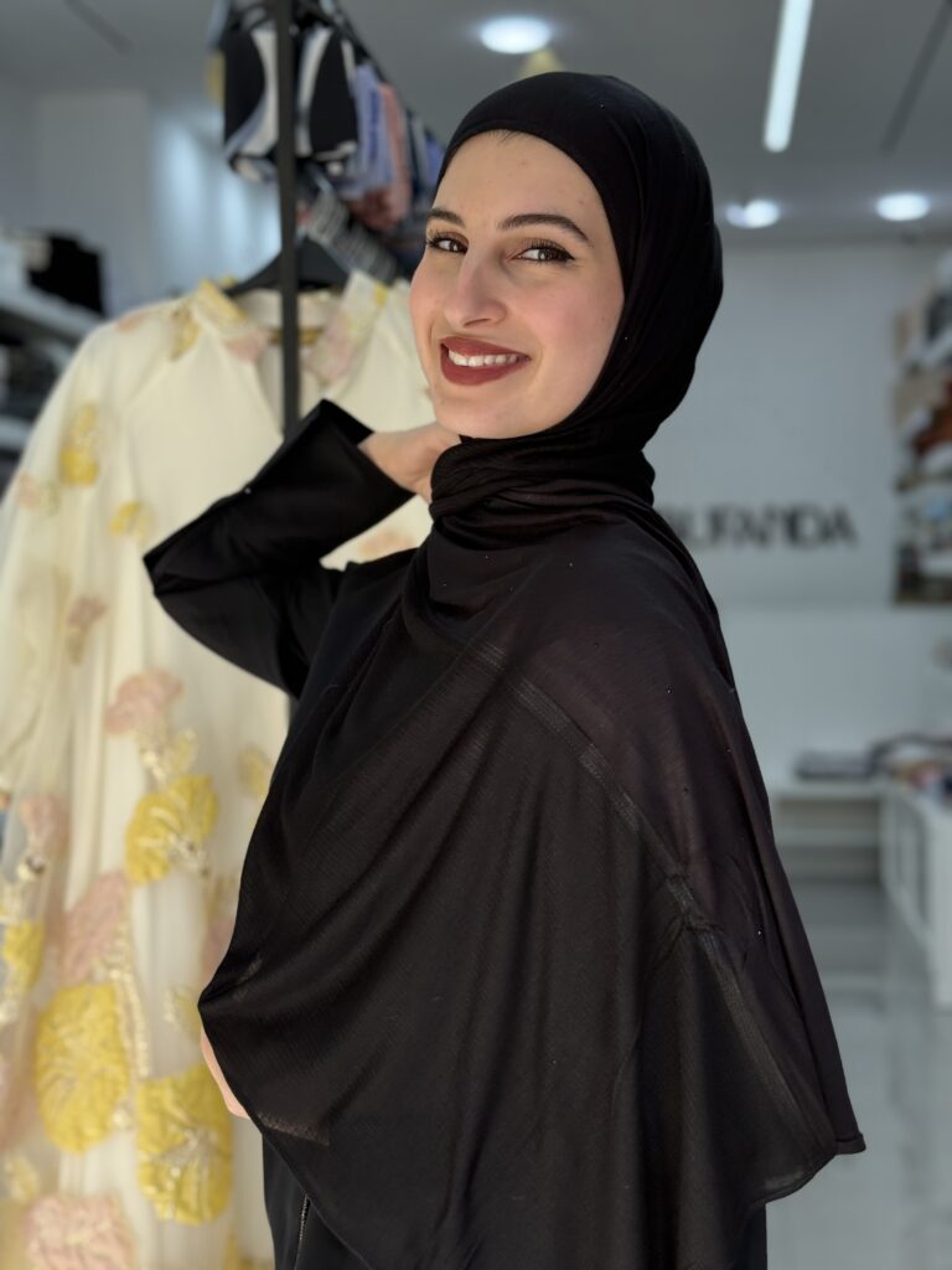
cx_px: 476
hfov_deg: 30.3
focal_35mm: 48
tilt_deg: -1.3
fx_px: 1760
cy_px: 635
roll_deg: -0.4
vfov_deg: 39.7
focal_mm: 6.76
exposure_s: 1/490
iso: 64
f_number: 1.78
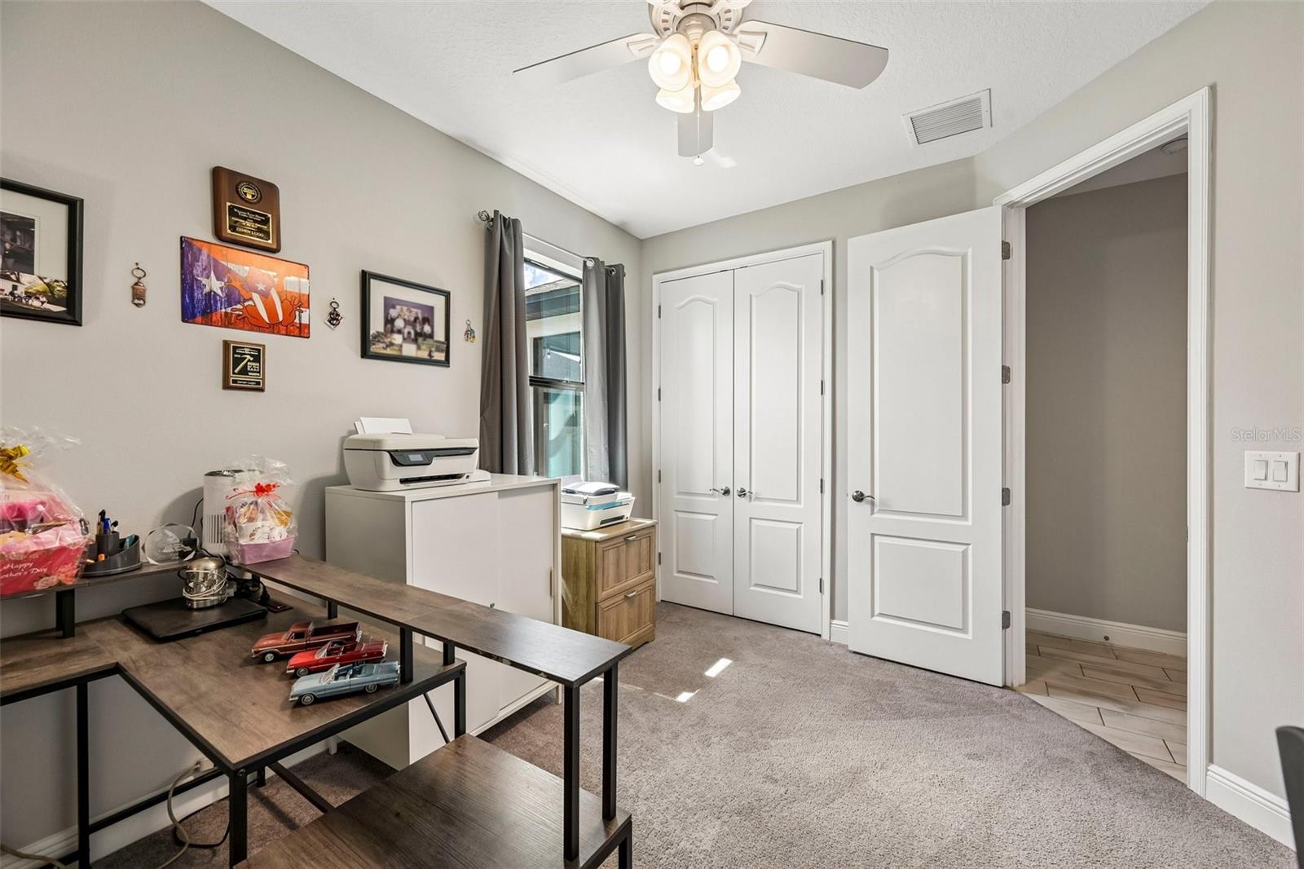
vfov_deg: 81.2
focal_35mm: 14
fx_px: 507
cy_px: 434
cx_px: 652
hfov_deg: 104.3
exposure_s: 1/40
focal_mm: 14
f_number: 8
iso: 400
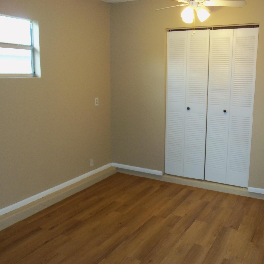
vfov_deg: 47.2
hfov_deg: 46.8
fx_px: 302
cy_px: 132
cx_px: 164
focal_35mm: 35
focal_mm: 5.2
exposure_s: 1/30
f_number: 3.4
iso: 160
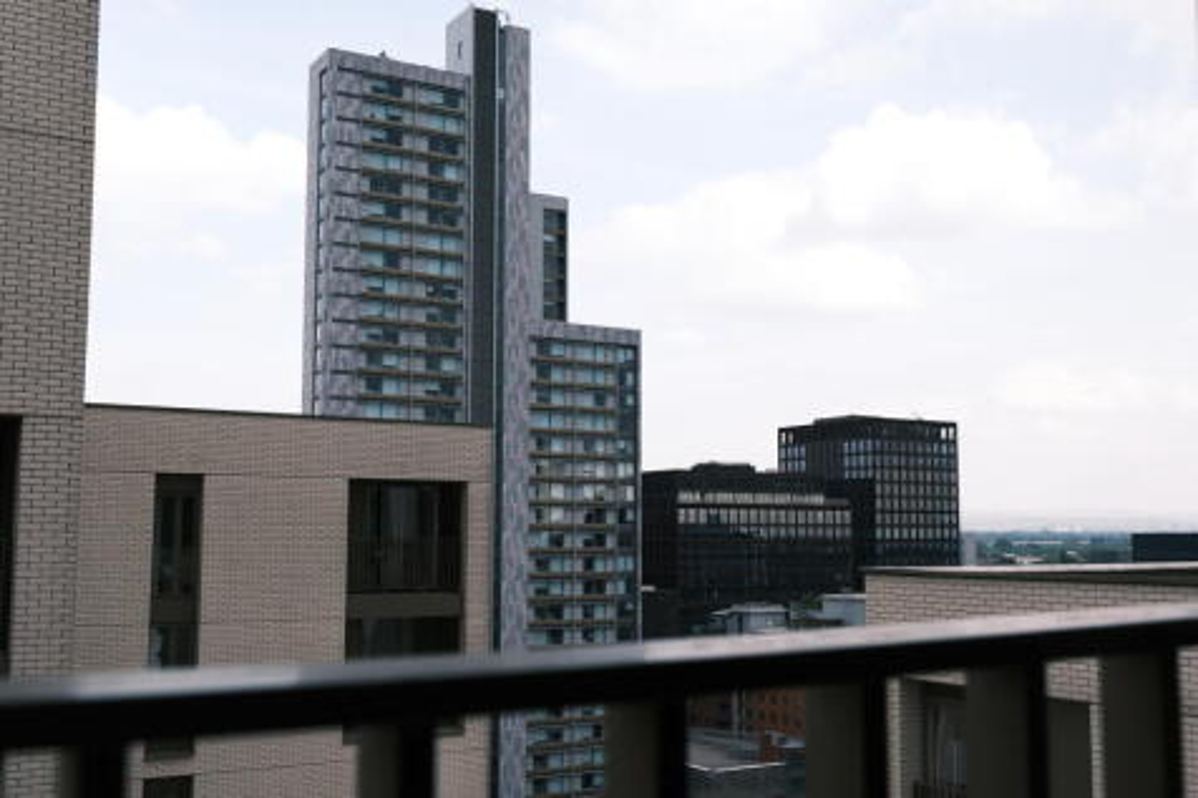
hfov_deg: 51.9
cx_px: 599
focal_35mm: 37
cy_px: 399
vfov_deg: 35.9
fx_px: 1231
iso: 125
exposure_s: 1/200
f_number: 5.6
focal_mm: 24.9
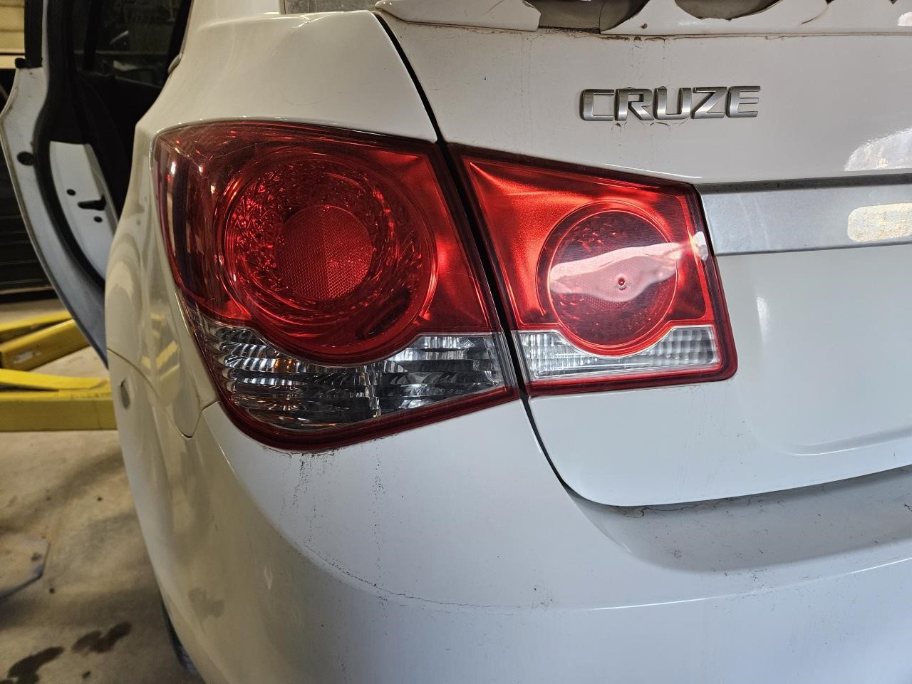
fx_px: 606
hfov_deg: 73.9
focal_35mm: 23
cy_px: 342
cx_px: 456
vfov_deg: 58.9
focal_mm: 5.4
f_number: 1.8
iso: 640
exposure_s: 1/120
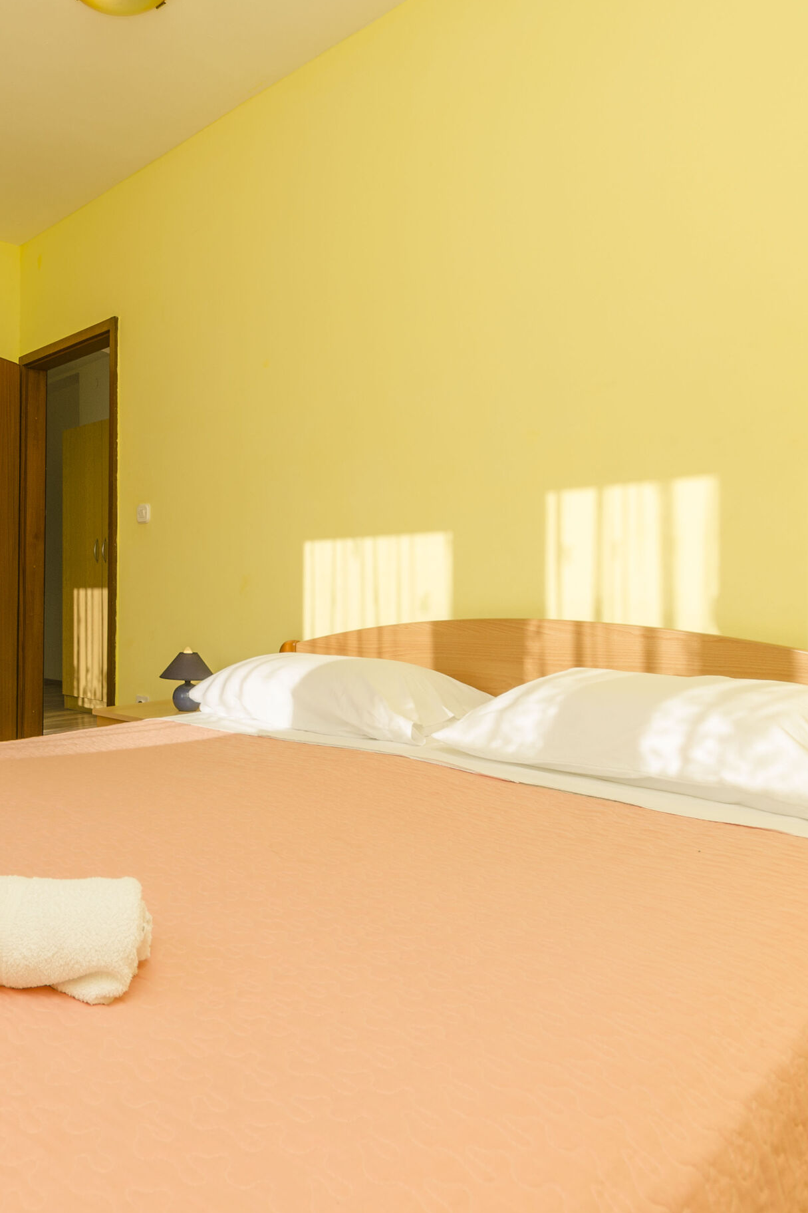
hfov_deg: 51.0
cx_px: 138
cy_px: 608
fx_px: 774
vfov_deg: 76.1
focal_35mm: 23
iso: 100
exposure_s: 1/200
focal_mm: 10
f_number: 7.1
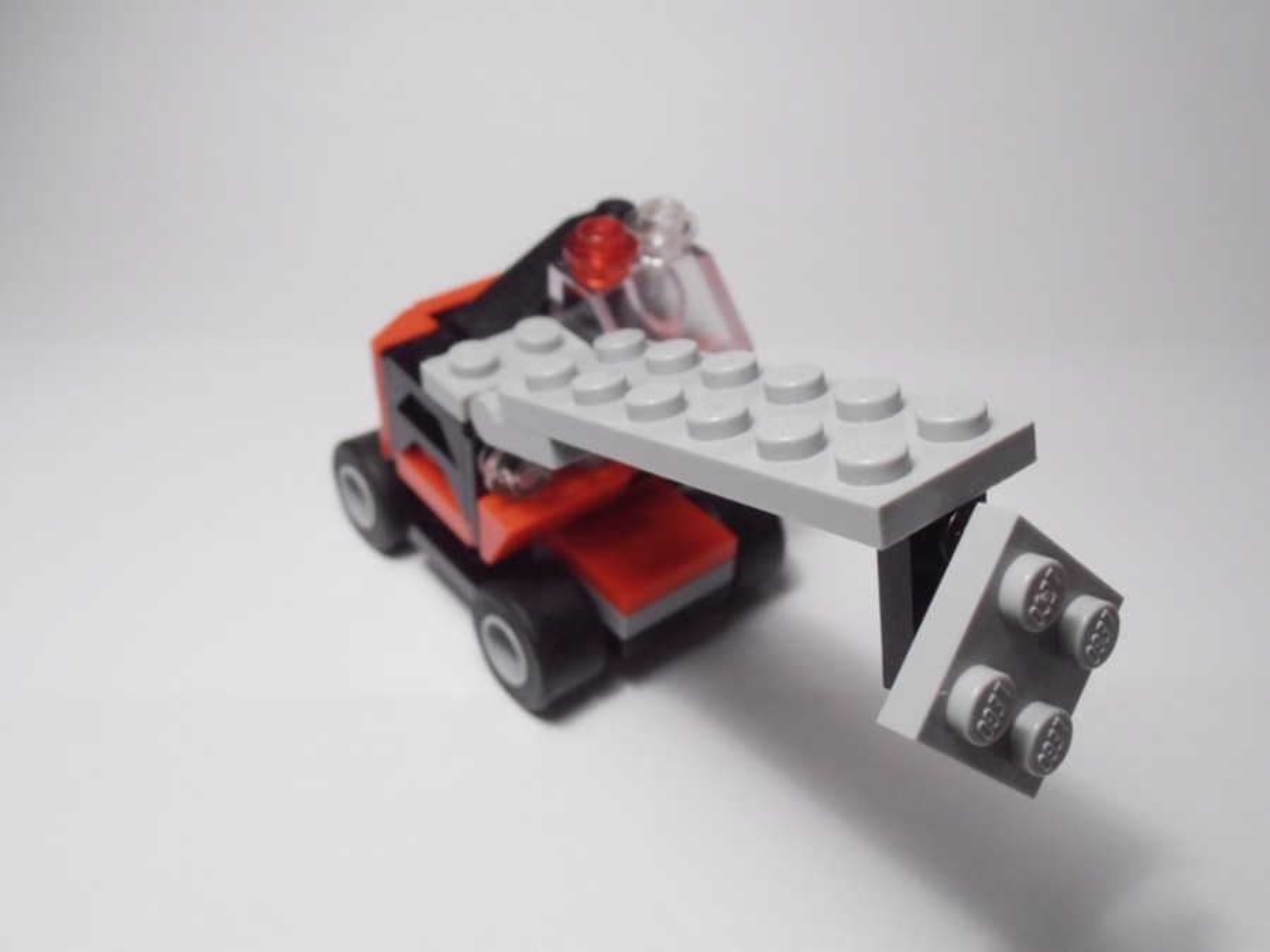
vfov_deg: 38.7
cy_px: 476
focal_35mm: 37
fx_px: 1357
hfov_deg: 50.1
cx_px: 635
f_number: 3.9
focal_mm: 6.61
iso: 100
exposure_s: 1/60
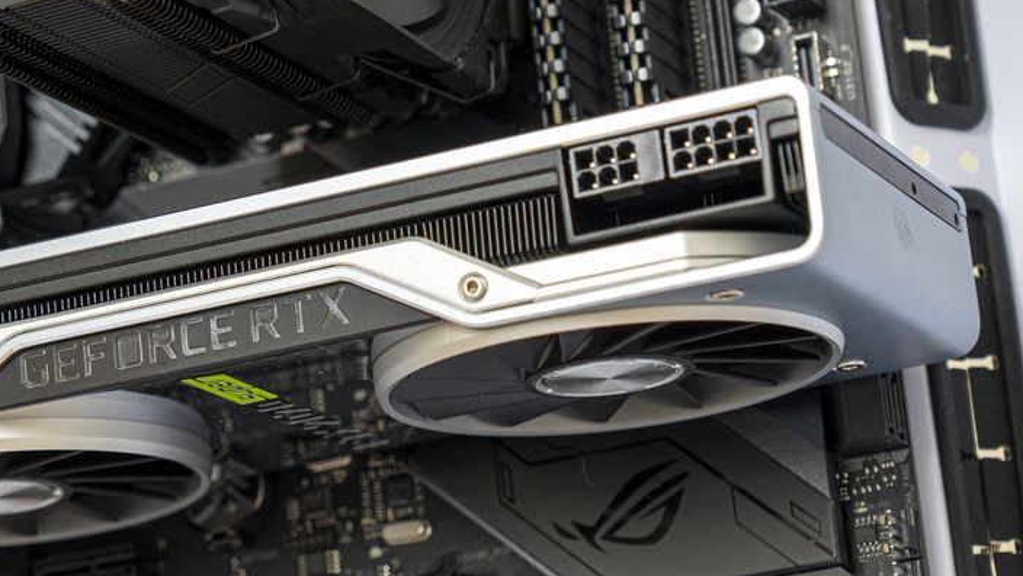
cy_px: 288
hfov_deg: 13.7
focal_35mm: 157
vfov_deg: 7.7
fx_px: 4259
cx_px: 280
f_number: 4
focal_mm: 55
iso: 640
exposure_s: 1/90
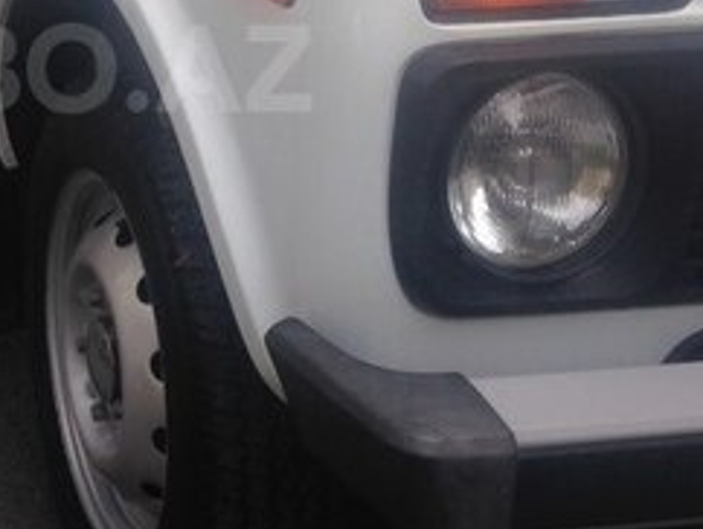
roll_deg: -2.6
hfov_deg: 21.1
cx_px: 15
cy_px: 68
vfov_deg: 16.3
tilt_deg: -14.7
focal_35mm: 90
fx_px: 1830
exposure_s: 1/228
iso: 50
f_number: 2.4
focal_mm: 4.12
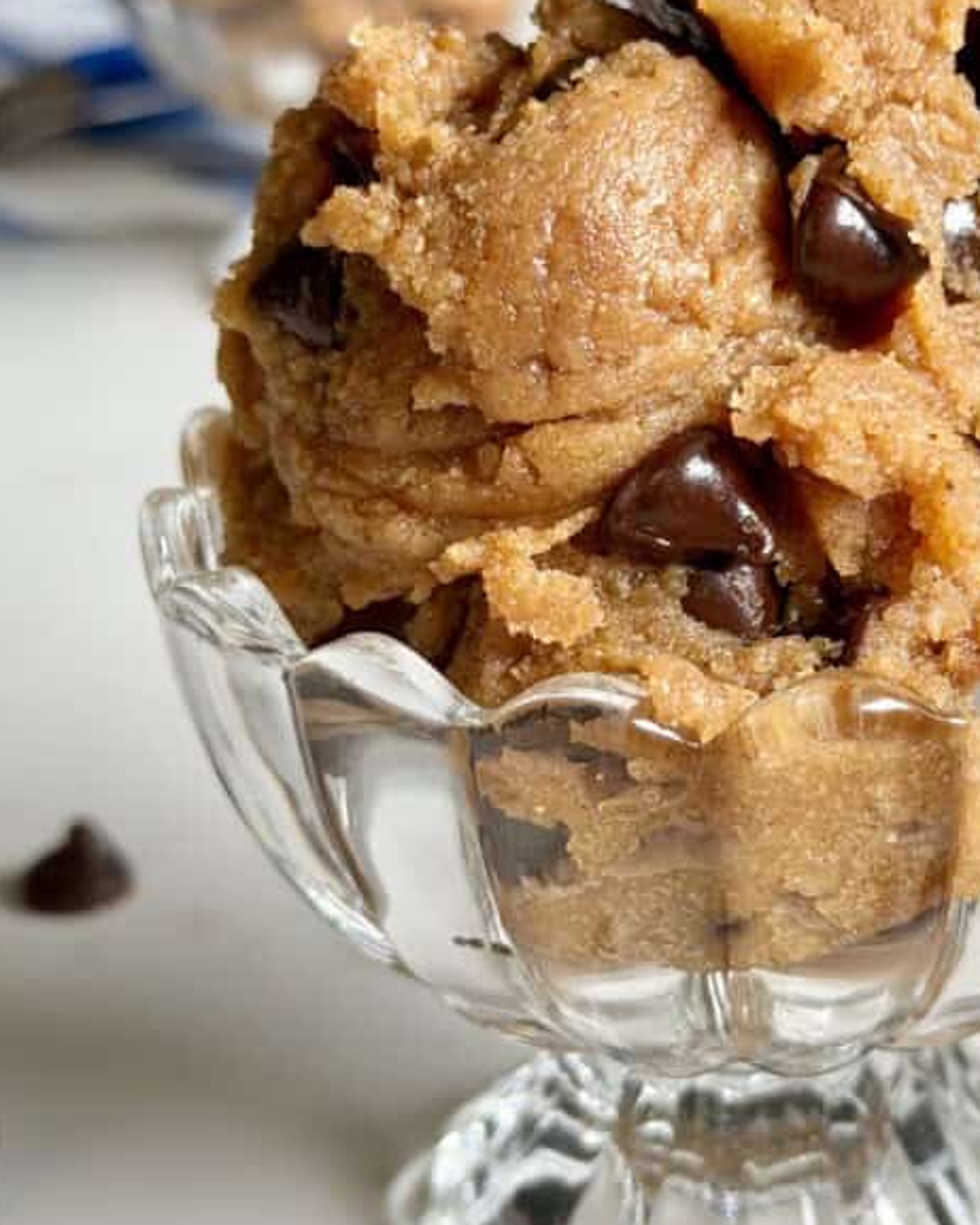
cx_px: 695
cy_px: 616
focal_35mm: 79
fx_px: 2863
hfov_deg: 19.3
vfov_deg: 24.1
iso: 160
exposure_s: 1/60
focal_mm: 6.8
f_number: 1.8
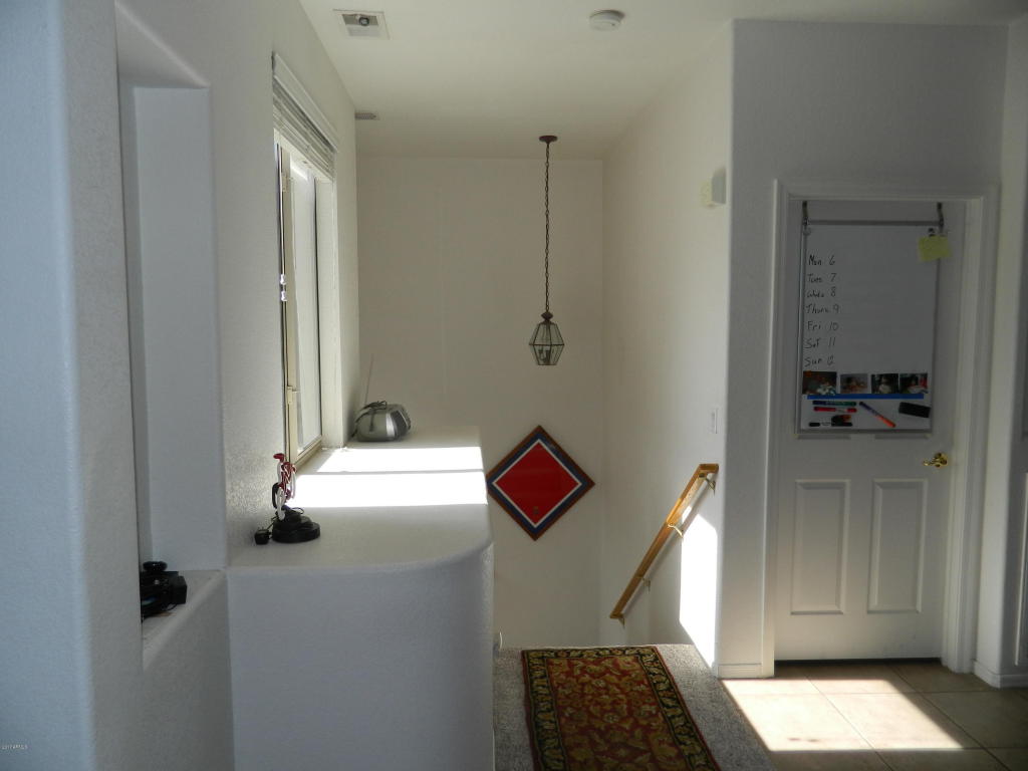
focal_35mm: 25
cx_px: 514
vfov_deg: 54.9
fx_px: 742
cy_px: 386
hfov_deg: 69.4
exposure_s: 1/200
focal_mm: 4.5
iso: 80
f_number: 3.1
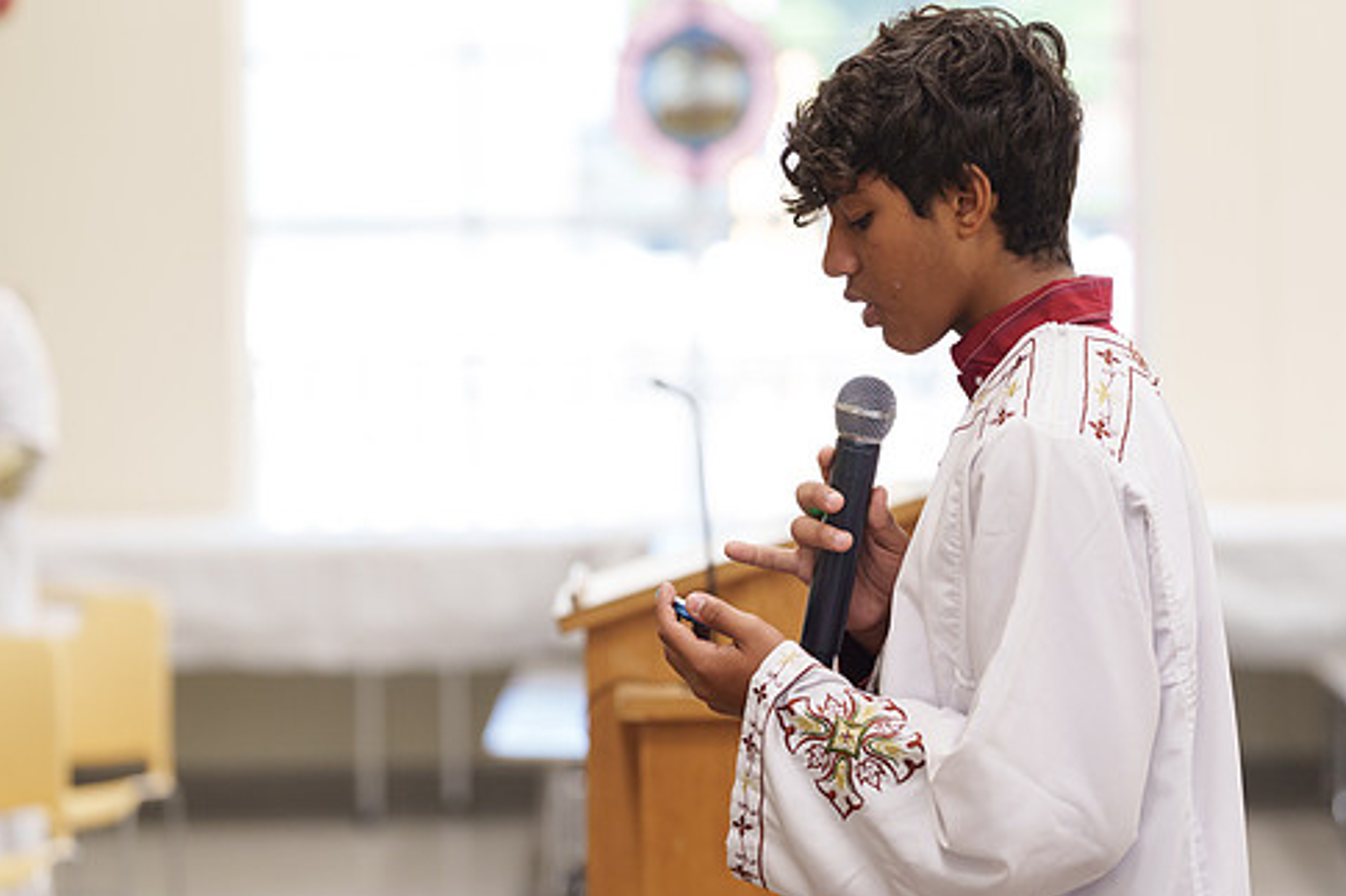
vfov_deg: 9.4
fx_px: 5457
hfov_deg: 14.1
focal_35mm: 146
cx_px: 747
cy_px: 448
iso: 1600
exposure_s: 1/160
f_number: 2.8
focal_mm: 122
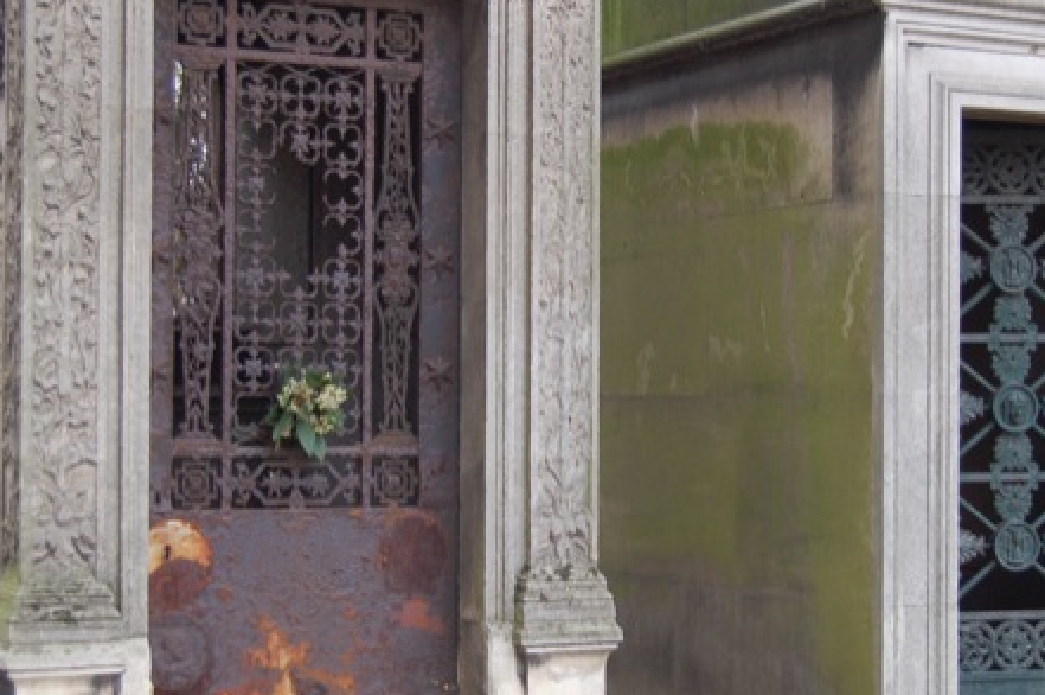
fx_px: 2146
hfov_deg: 27.4
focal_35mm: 74
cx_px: 526
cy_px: 376
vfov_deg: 18.4
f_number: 4.5
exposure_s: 1/40
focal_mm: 34
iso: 400
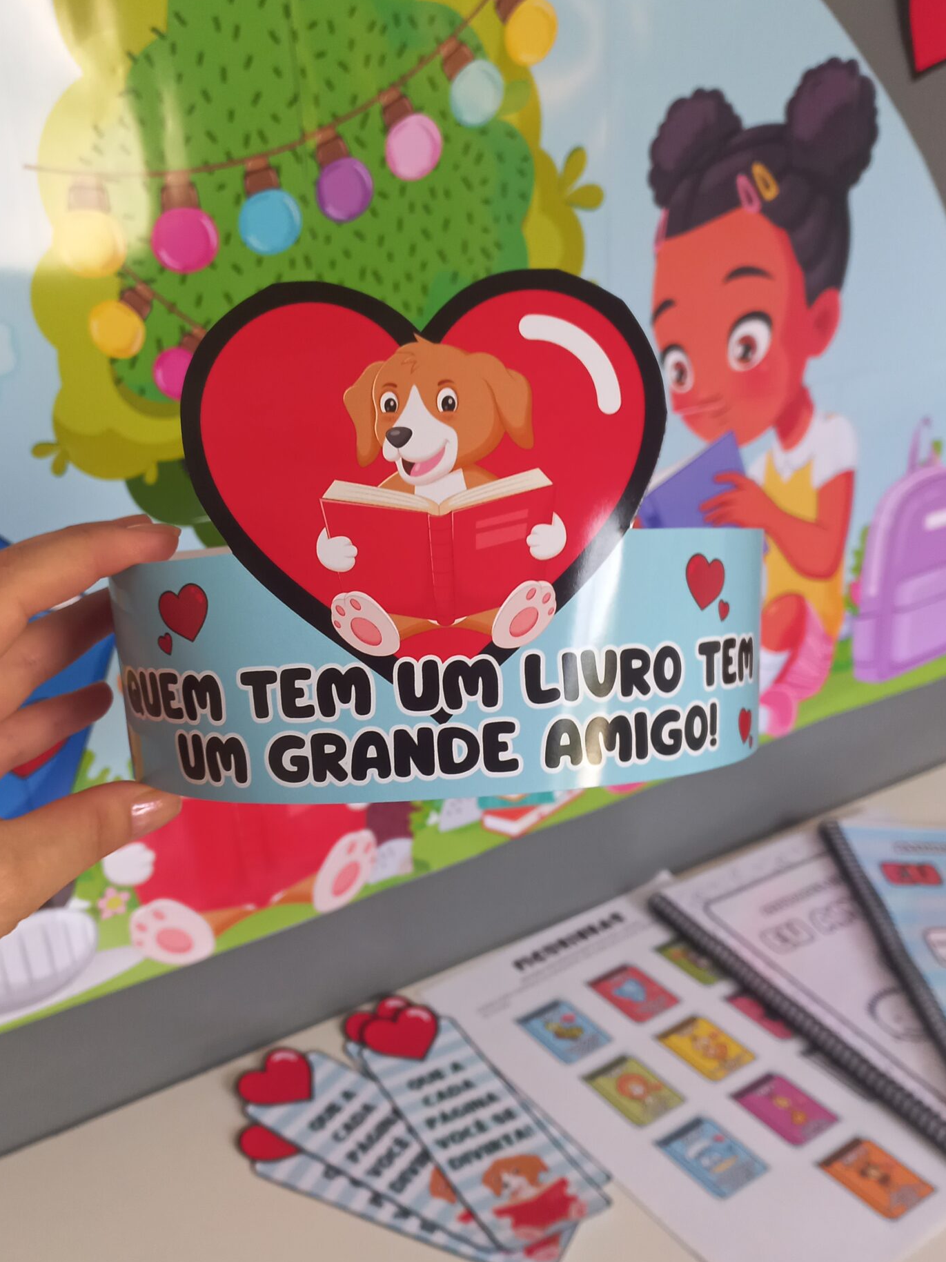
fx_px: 1276
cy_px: 680
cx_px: 415
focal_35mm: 35
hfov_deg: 40.6
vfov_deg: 52.6
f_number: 1.8
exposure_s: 1/60
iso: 100
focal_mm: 4.6
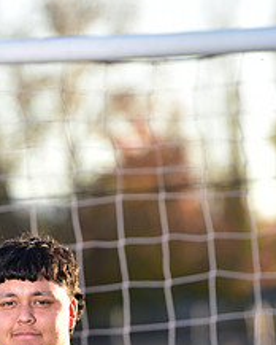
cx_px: 25
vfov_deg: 3.8
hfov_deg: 3.1
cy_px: 445
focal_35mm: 501
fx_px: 5108
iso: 160
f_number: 4.5
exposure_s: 1/250
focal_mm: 200
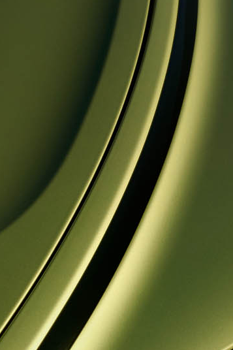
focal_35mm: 254
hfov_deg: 5.4
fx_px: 2467
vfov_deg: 8.1
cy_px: 212
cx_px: 181
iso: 110
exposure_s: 1/160
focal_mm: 63
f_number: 10
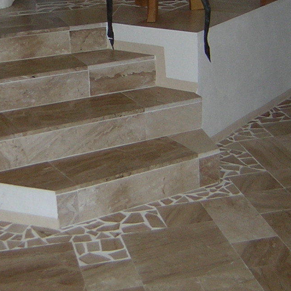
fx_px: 751
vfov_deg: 21.8
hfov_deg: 21.9
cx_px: 126
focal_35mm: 79
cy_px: 92
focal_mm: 4.7
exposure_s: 1/60.1
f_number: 2.6
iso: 62
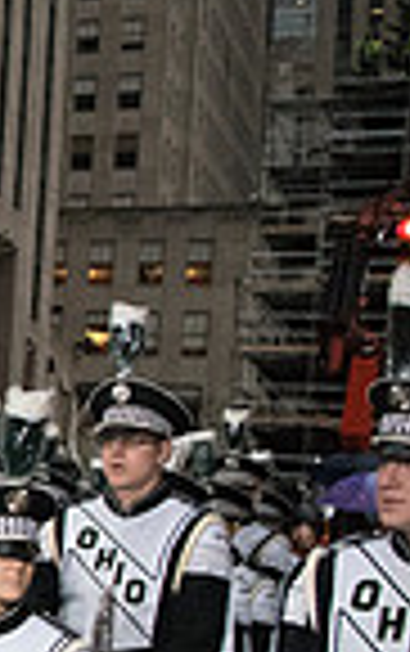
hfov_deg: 10.5
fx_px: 1747
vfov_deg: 20.9
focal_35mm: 98
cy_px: 519
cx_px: -721
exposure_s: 1/4000
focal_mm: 24
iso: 10000
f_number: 2.8
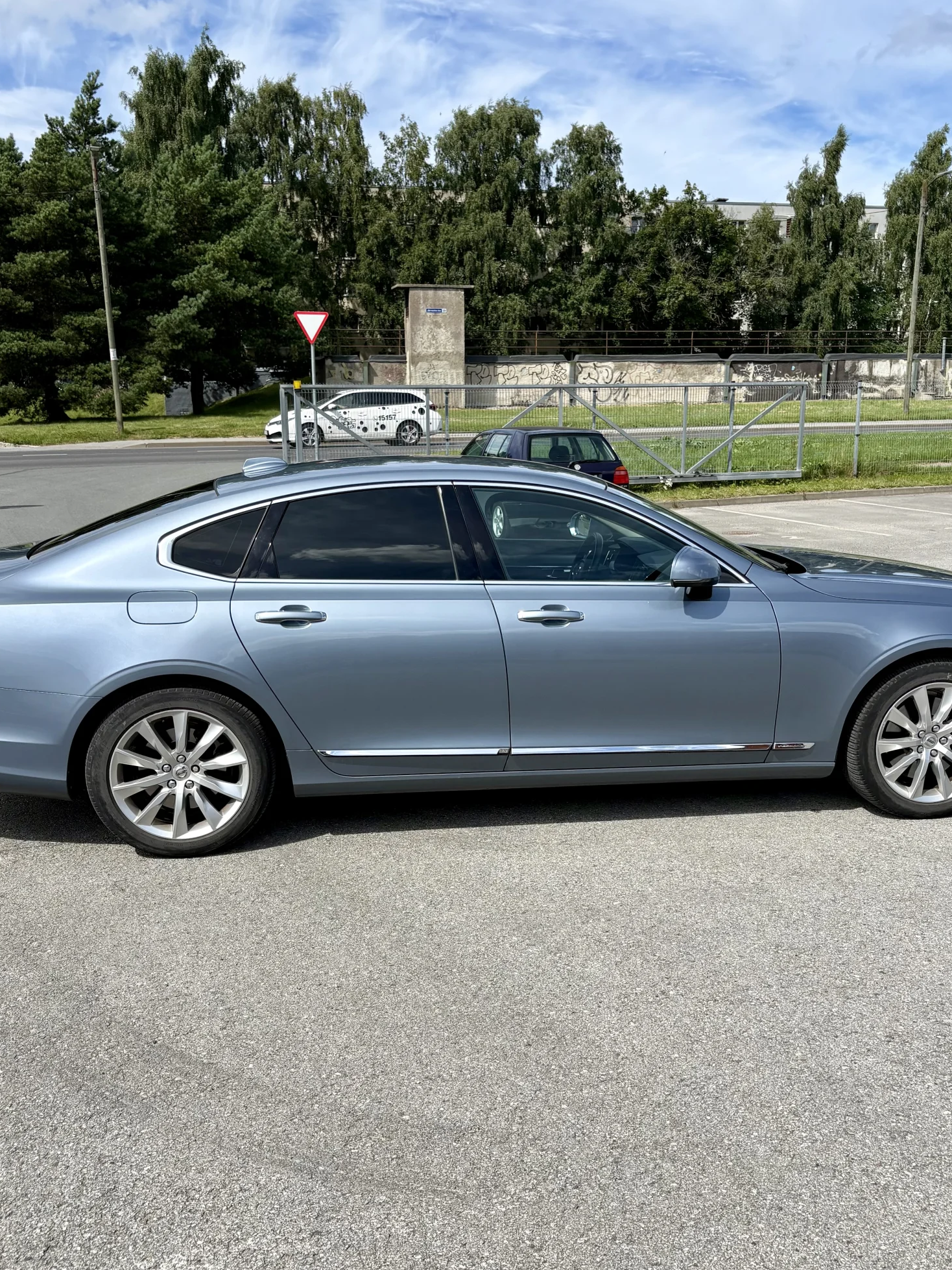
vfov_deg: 53.9
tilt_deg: -13.2
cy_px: 685
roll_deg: +0.1
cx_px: 489
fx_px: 1247
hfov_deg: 41.8
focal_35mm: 34
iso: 50
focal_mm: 5.96
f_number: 1.6
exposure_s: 1/3448
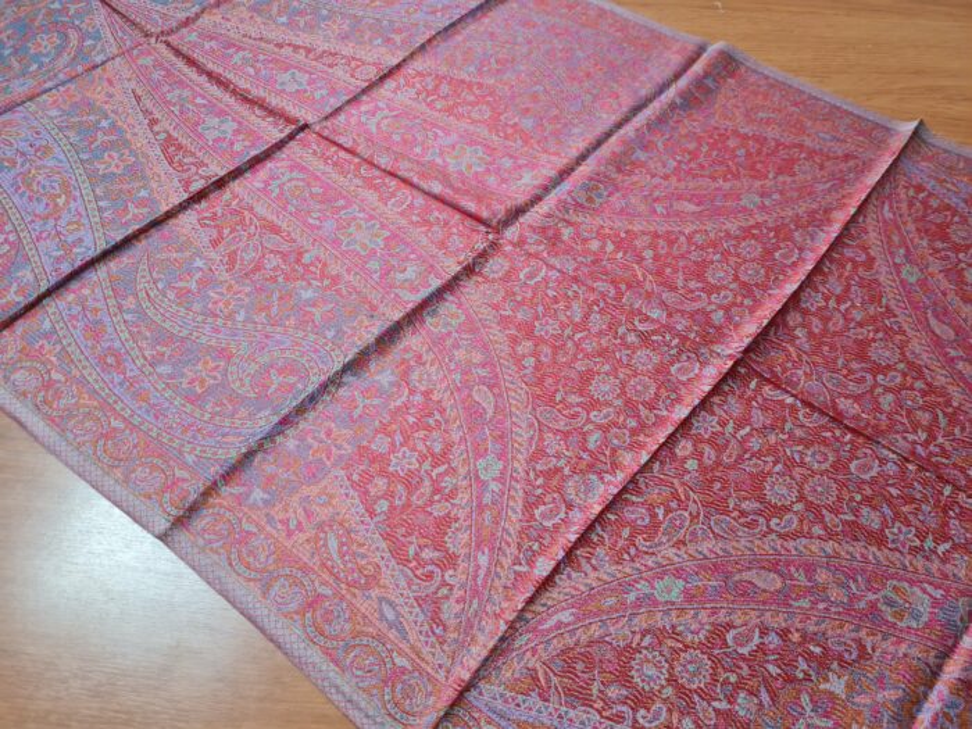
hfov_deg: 67.3
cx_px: 486
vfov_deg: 53.1
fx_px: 730
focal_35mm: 26
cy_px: 364
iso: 200
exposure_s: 1/60
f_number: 1.8
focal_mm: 5.4
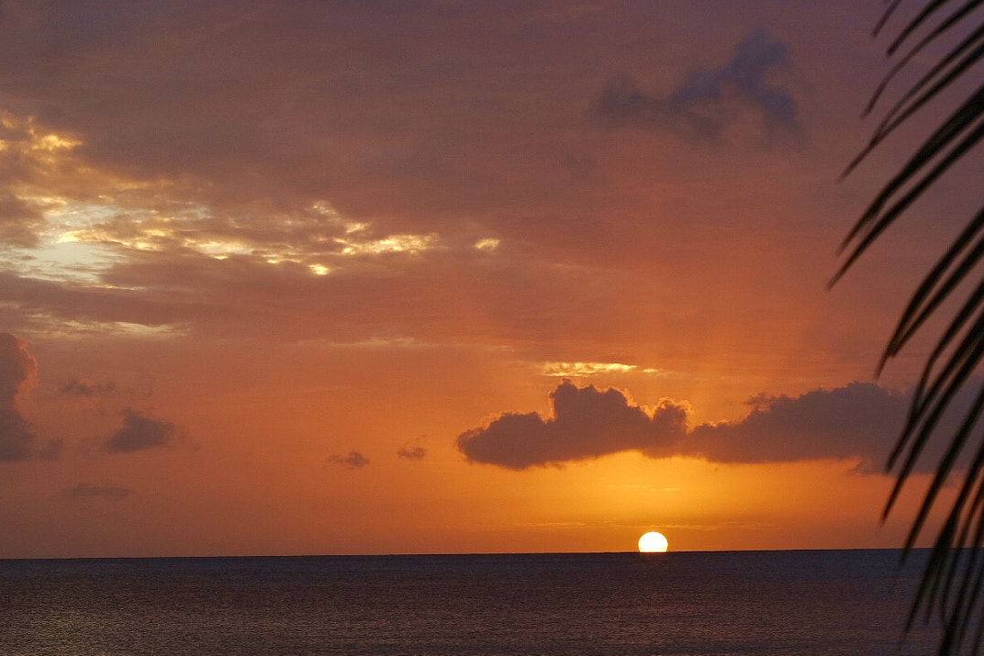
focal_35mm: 103
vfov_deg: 13.3
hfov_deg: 19.8
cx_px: 550
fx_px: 2816
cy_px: 370
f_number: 5.6
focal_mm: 46.3
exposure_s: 1/125
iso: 200
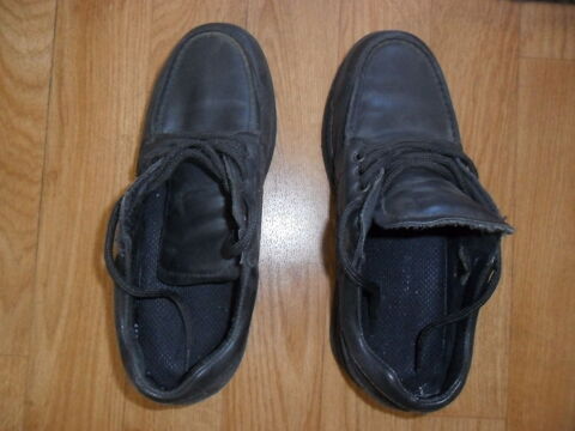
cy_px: 216
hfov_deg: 65.3
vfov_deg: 51.4
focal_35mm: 27
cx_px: 288
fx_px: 448
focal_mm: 4.9
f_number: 3.5
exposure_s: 1/45
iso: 400
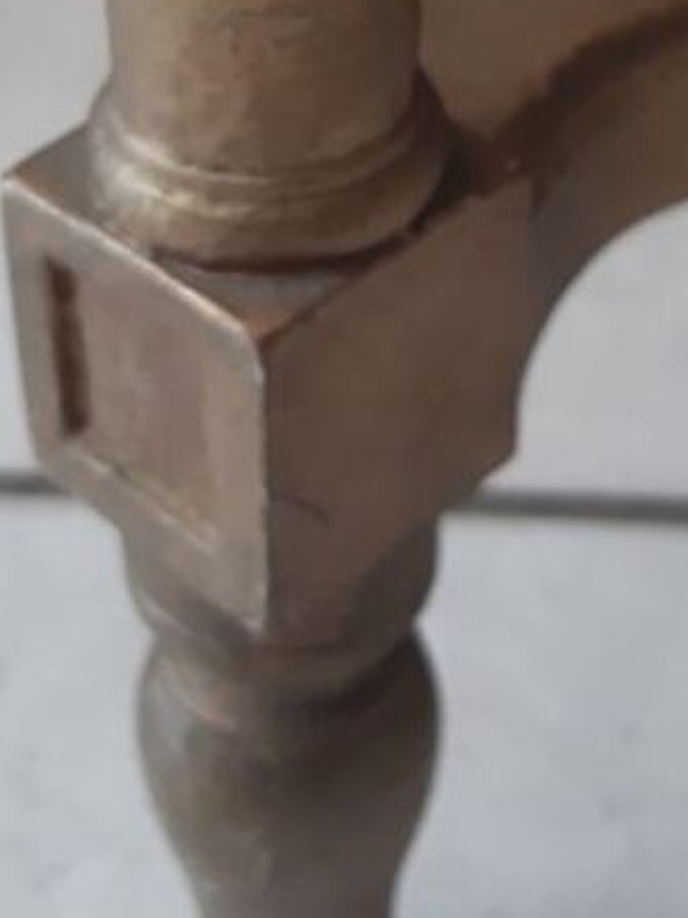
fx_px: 2147
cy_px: -69
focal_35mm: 81
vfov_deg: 22.8
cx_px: 370
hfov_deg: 18.2
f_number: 1.7
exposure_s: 1/50
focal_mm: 3.93
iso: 160
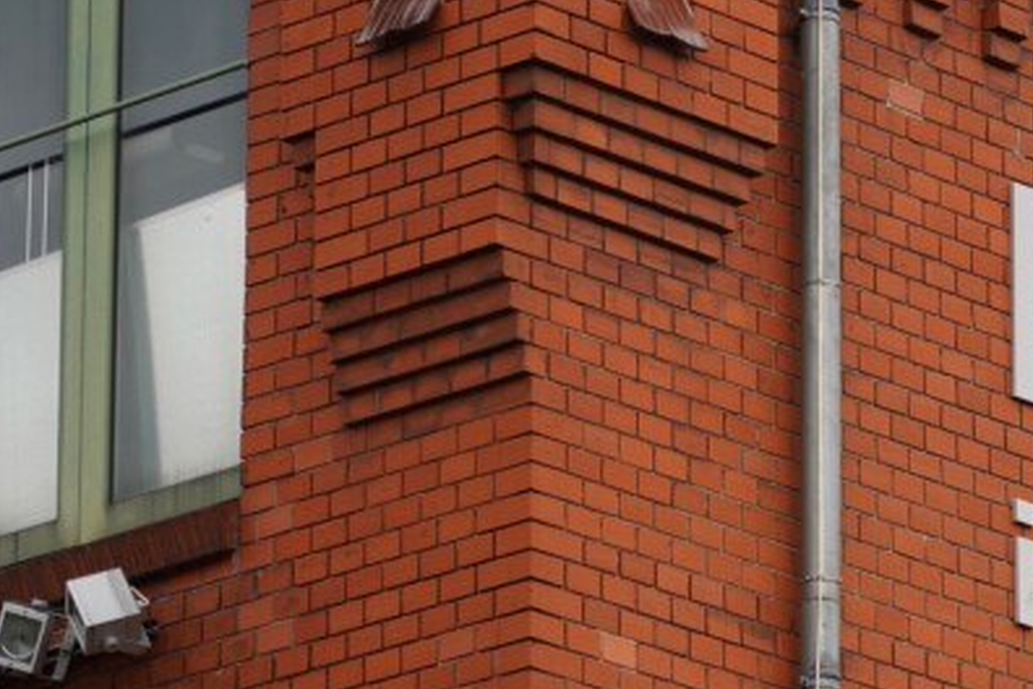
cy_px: 611
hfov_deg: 6.4
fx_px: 9124
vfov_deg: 4.3
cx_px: 1448
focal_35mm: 318
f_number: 4
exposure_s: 1/160
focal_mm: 105
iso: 160
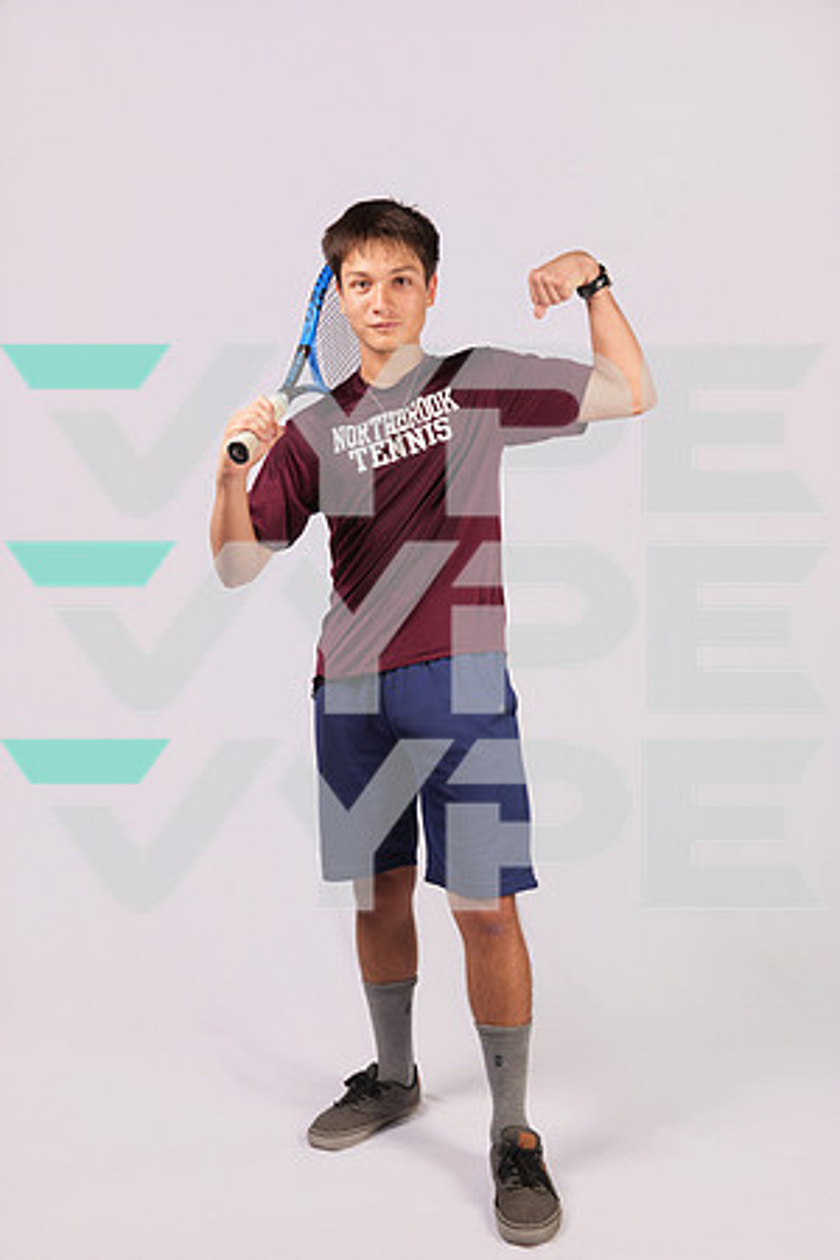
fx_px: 1190
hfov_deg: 38.9
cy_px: 630
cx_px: 420
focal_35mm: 34
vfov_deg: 55.8
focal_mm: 34
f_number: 5.6
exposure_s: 1/125
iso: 160
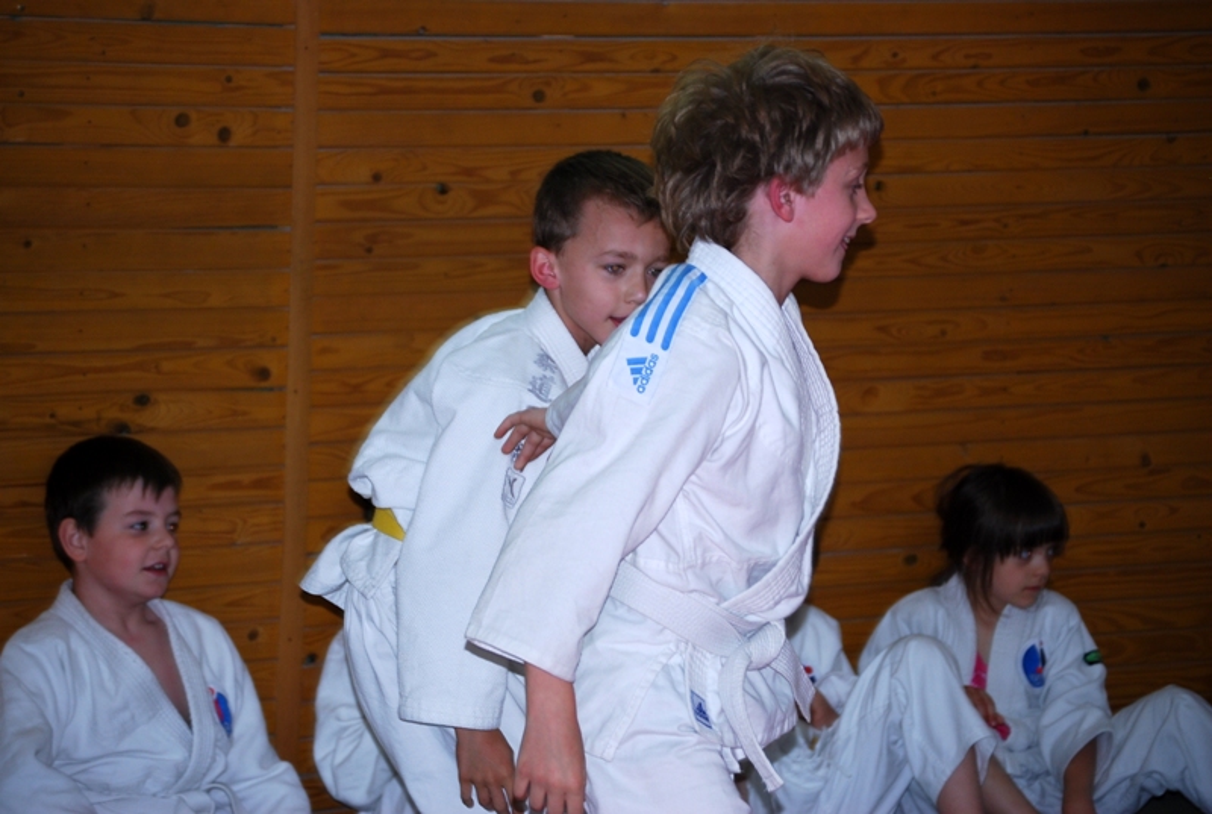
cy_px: 407
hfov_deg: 17.0
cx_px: 606
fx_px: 4048
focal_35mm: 120
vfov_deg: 11.5
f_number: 4.5
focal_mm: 80
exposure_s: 1/60
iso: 200
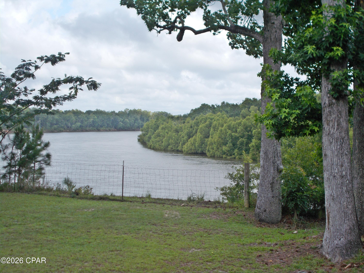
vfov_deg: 22.3
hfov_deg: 29.4
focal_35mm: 66
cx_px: 182
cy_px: 136
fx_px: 694
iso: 80
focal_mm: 11.8
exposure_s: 1/250
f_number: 5.3
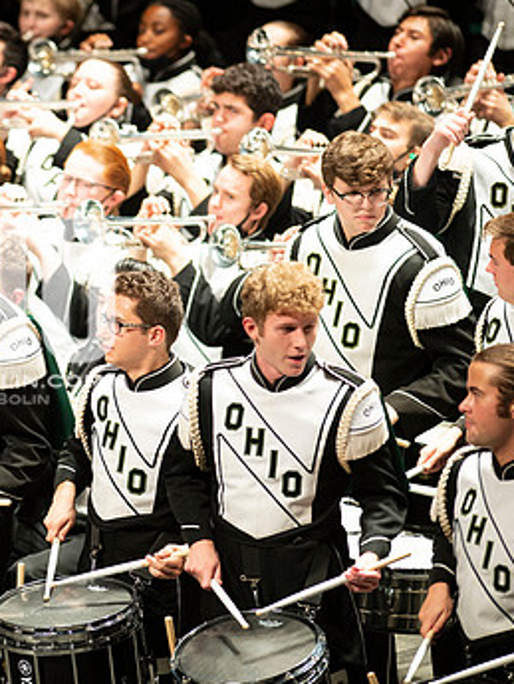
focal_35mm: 485
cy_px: 309
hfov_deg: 3.1
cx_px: -34
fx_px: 9596
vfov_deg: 4.1
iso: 3200
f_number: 2.8
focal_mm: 300
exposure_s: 1/500
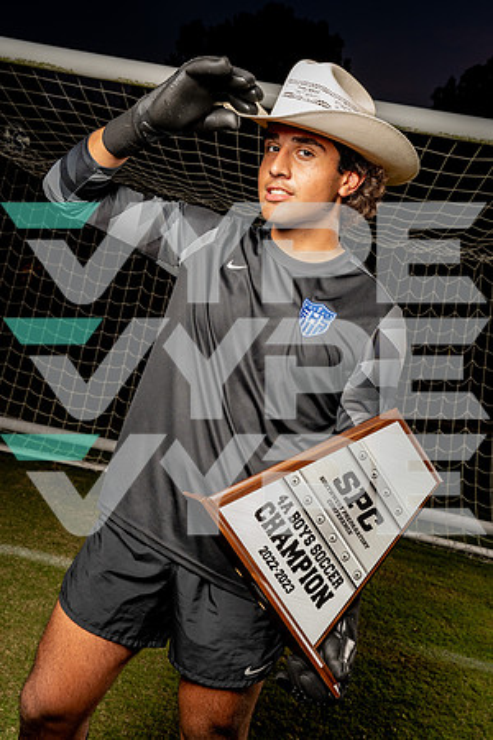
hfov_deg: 37.9
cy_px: 370
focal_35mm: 35
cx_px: 246
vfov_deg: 54.4
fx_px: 719
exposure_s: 1/250
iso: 800
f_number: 8
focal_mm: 35
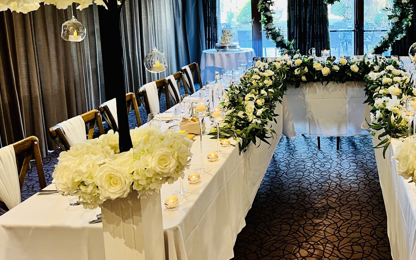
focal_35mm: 40
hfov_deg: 47.8
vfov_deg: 31.4
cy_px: 66
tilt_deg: -8.9
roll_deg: +0.6
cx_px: 300
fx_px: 453
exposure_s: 1/50
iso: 200
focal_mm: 5.7
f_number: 1.5
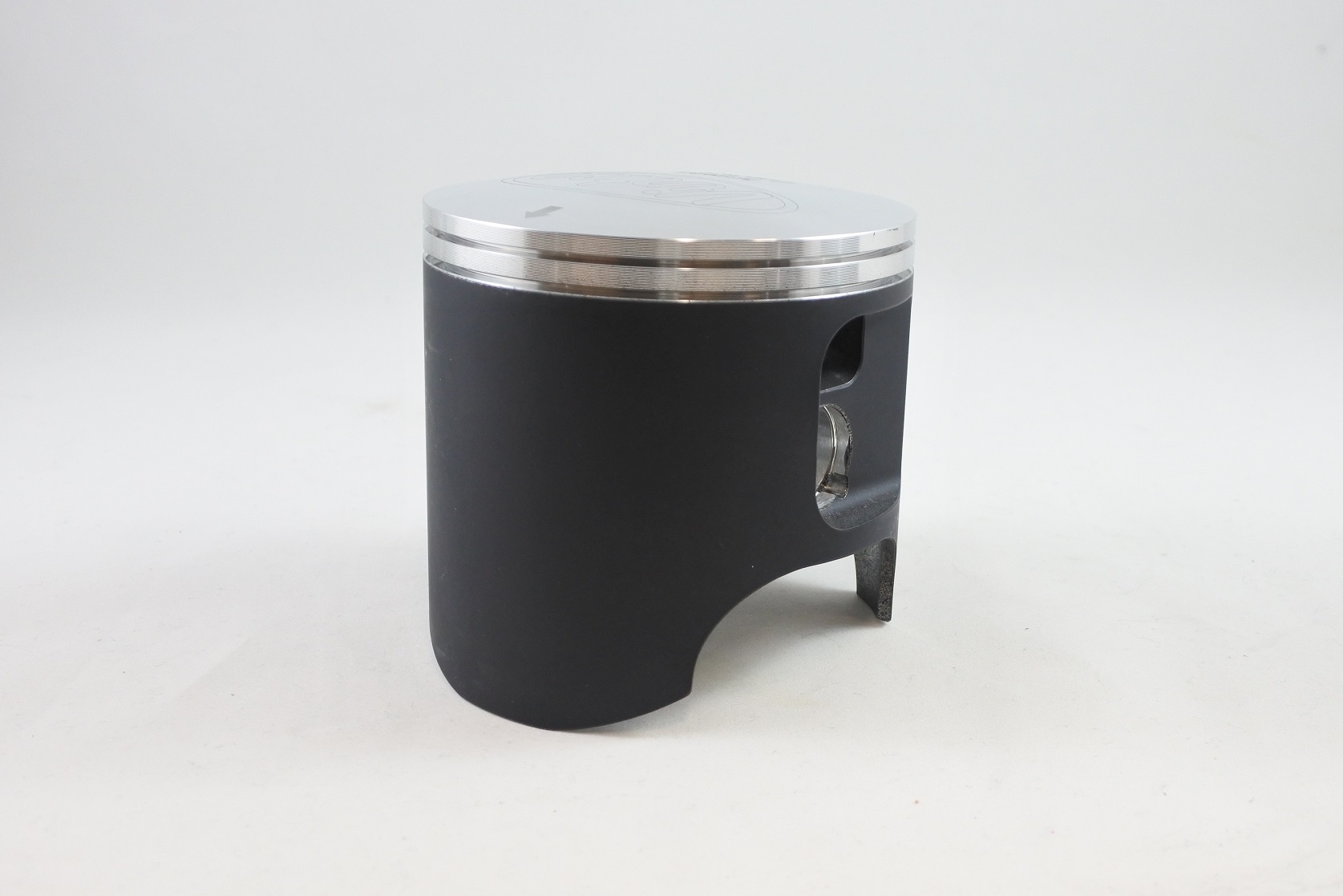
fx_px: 1343
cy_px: 448
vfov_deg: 36.9
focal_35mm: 36
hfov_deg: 53.1
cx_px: 672
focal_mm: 13.7
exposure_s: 1/125
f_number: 4
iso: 500
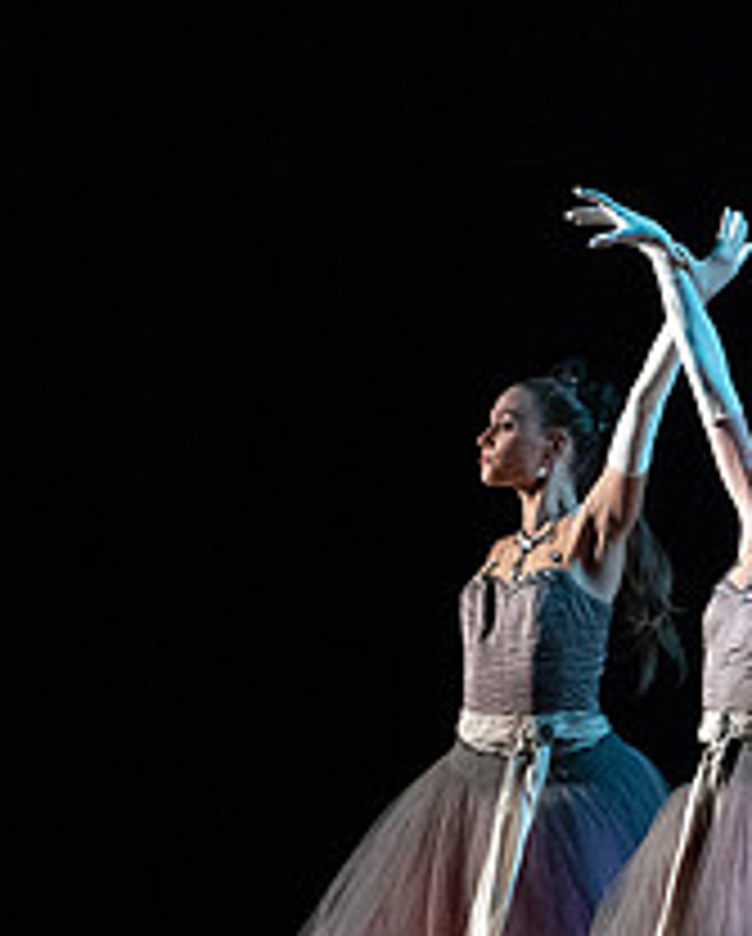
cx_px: 662
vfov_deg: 4.2
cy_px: 587
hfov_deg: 3.4
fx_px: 12769
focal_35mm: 460
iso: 20000
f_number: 2.8
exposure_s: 1/400
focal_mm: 176
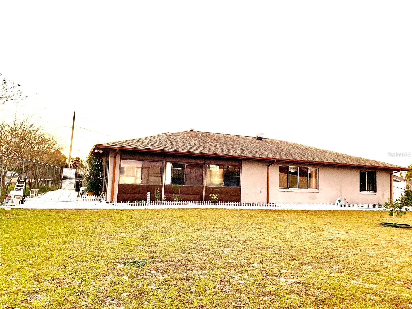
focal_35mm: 26
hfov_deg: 67.3
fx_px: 309
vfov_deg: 53.1
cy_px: 154
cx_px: 206
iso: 64
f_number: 1.8
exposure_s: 1/121
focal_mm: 4.25
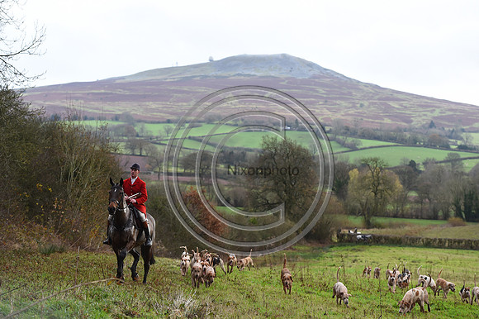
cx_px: 240
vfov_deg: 15.2
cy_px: 160
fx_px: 1197
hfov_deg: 22.6
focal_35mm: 90
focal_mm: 90
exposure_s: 1/1000
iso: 900
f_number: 4.5
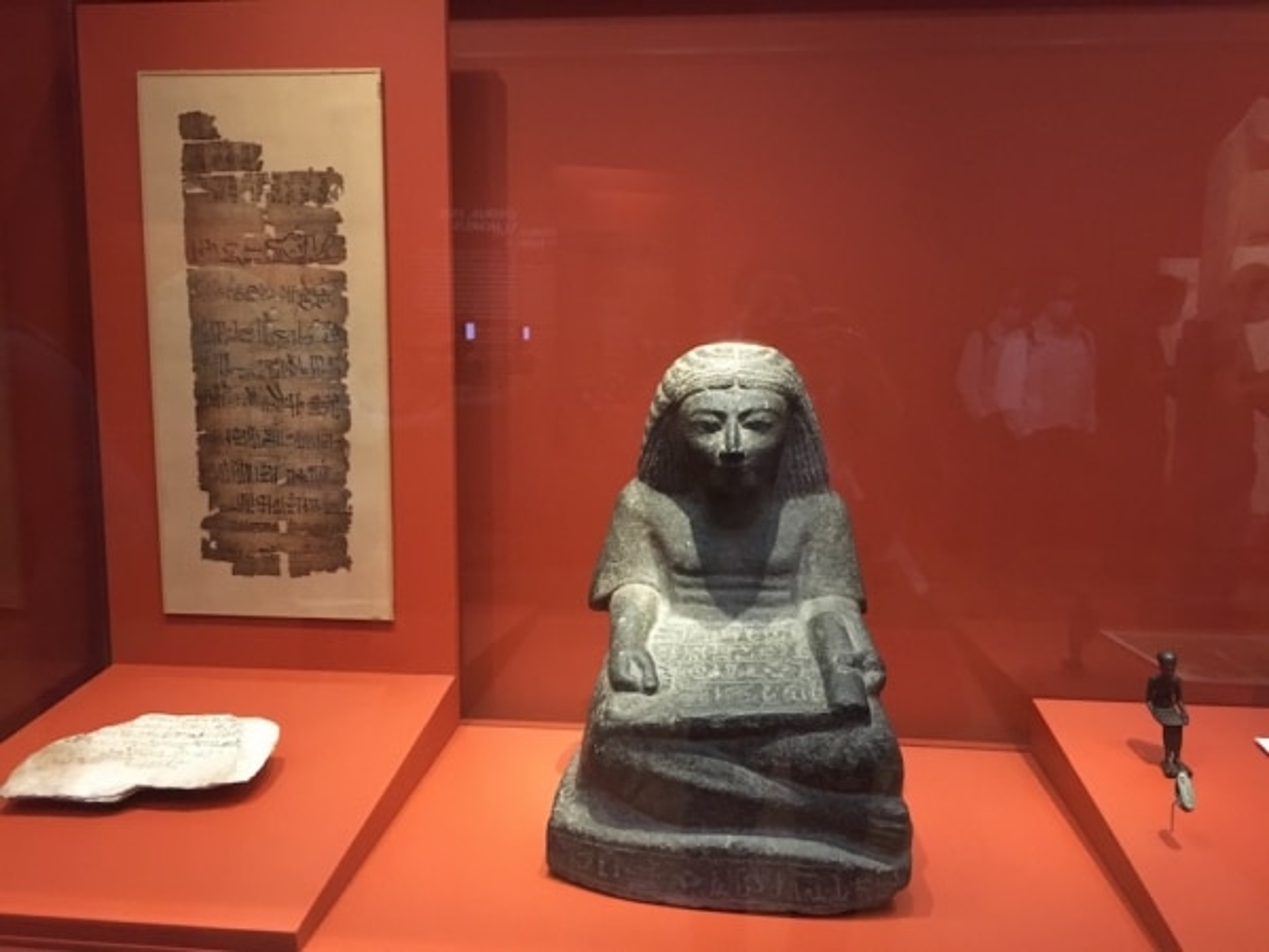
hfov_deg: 61.7
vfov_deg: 48.2
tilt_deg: -7.8
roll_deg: -0.2
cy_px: 476
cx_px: 634
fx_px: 1063
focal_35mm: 29
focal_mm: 4.15
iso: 320
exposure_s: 1/17
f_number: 2.2
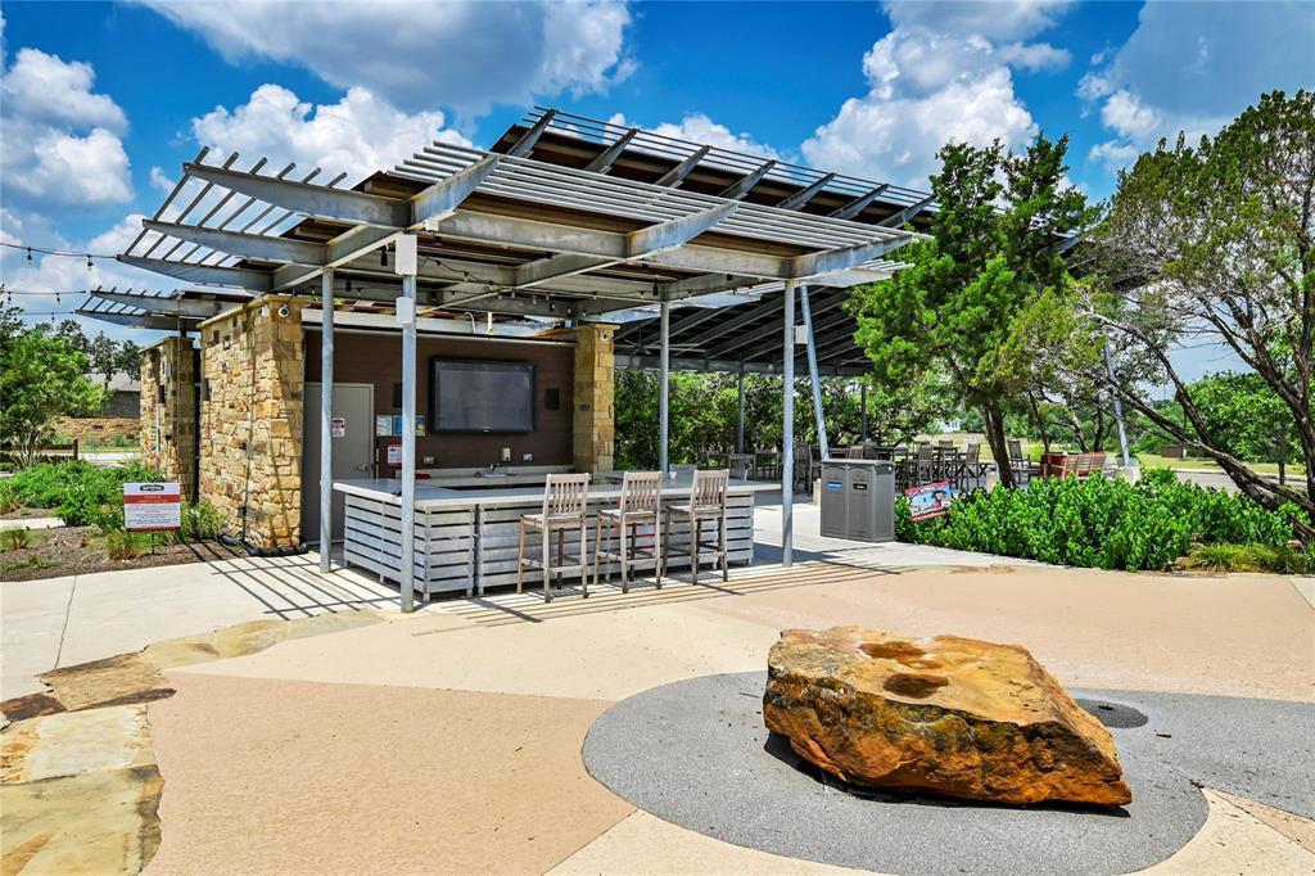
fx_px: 876
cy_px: 438
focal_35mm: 24
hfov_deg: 73.8
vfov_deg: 53.1
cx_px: 658
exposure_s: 1/4000
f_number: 8
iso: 500
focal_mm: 24
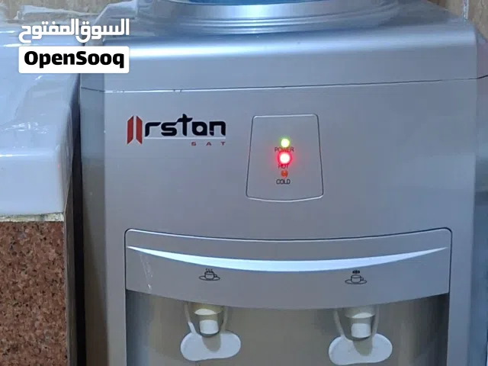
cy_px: 183
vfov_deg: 58.9
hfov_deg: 73.9
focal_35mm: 23
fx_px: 324
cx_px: 244
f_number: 1.8
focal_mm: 5.54
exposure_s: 1/25
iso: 500
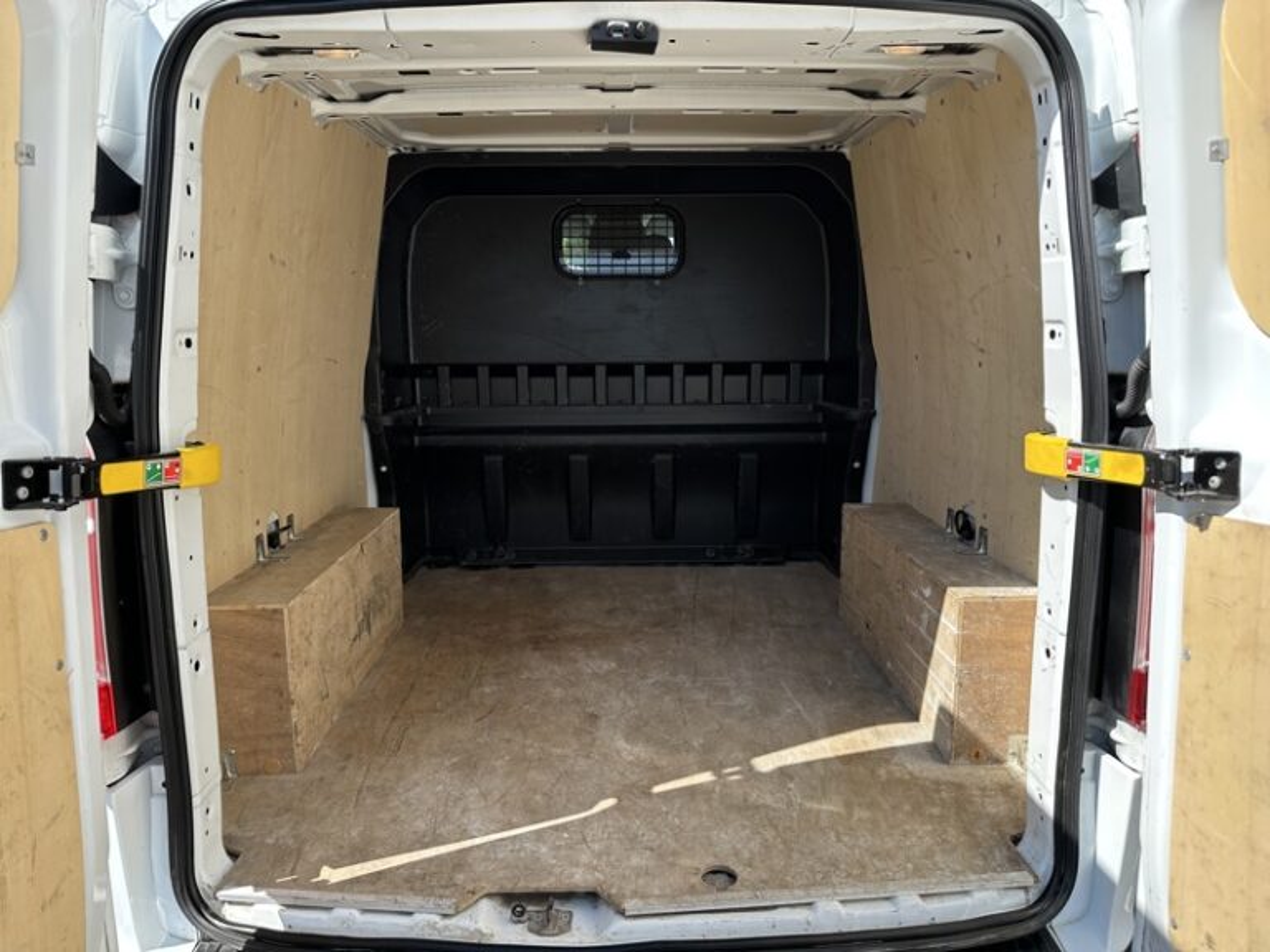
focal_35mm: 24
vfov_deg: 56.8
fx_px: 881
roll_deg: +0.3
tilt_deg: -10.7
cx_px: 635
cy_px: 476
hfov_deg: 71.6
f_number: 1.78
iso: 80
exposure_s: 1/1541
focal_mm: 6.86
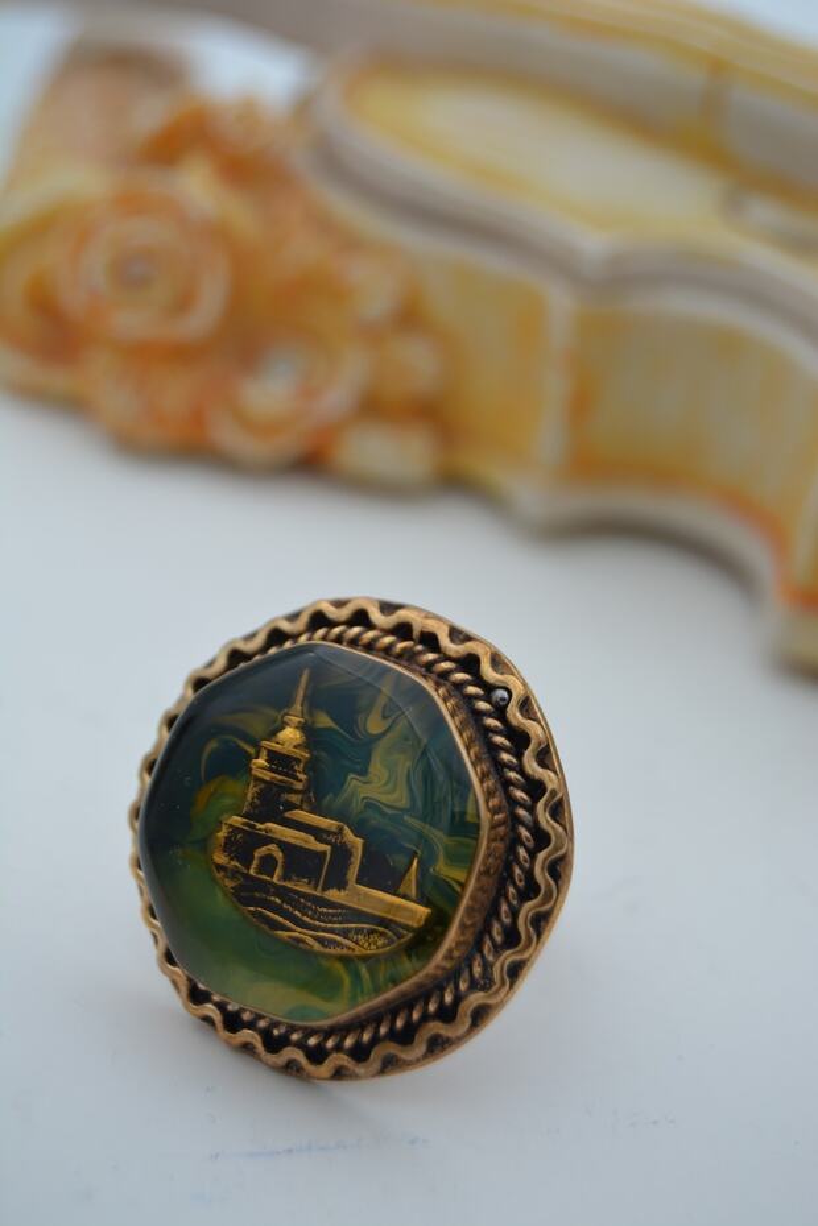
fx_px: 2812
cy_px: 613
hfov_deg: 16.6
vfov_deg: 24.6
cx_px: 409
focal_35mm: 82
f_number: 7.1
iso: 200
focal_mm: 55
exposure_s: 1/200
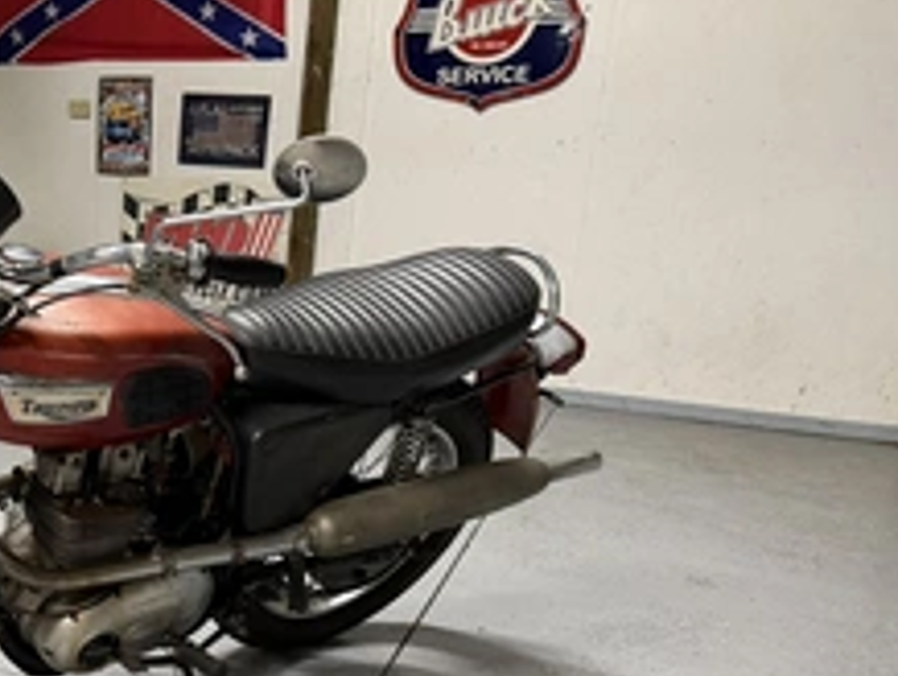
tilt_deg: -15.9
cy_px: 491
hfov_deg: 40.0
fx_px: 1143
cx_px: 103
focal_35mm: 44
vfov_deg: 32.4
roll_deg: -0.8
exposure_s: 1/60
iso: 320
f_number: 1.78
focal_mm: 6.76
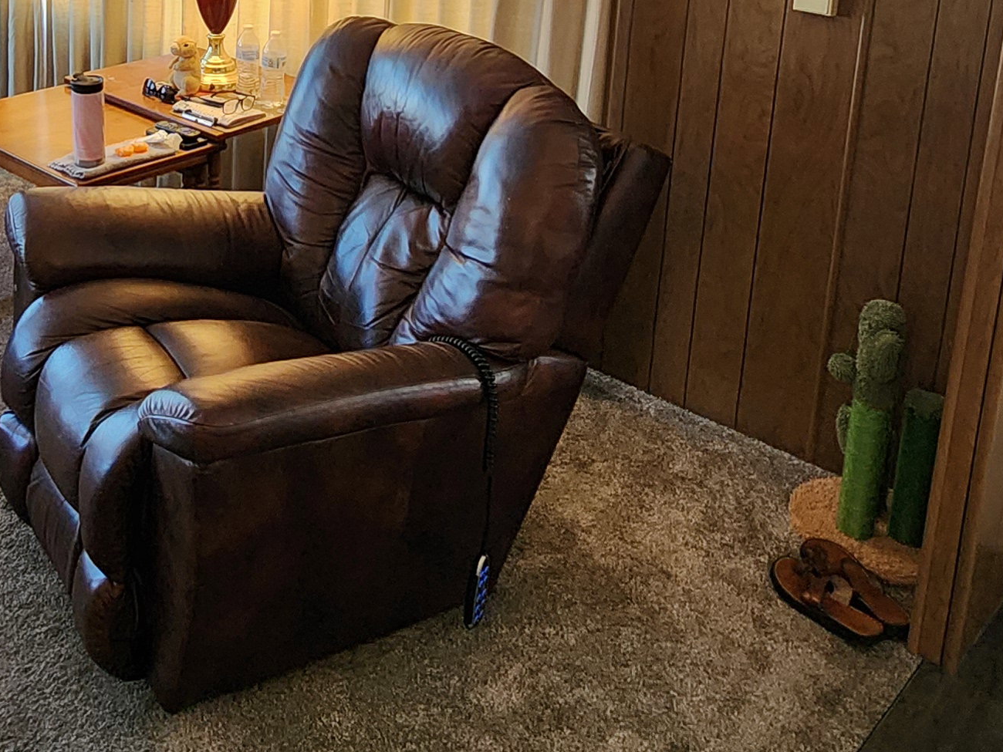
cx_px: 256
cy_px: -16
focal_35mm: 40
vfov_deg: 32.7
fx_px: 1159
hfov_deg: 45.3
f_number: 2.2
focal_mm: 2.2
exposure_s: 1/60
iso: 320
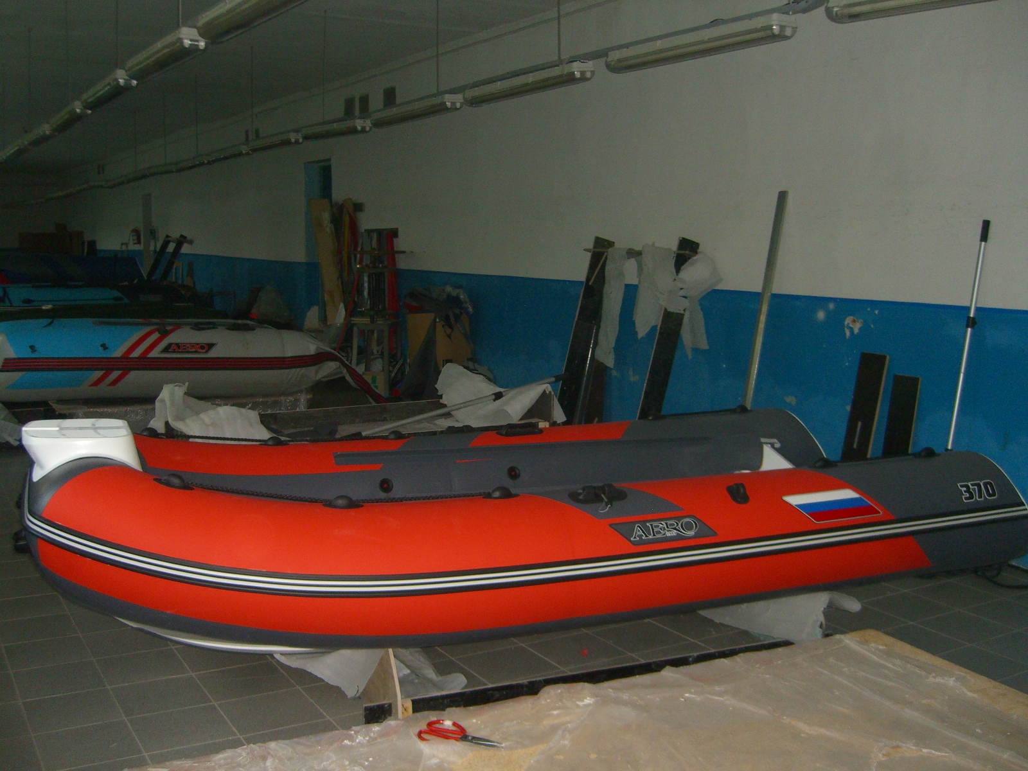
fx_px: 1128
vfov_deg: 37.7
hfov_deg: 49.0
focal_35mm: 38
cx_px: 514
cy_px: 386
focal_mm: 7.9
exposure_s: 1/60
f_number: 2.8
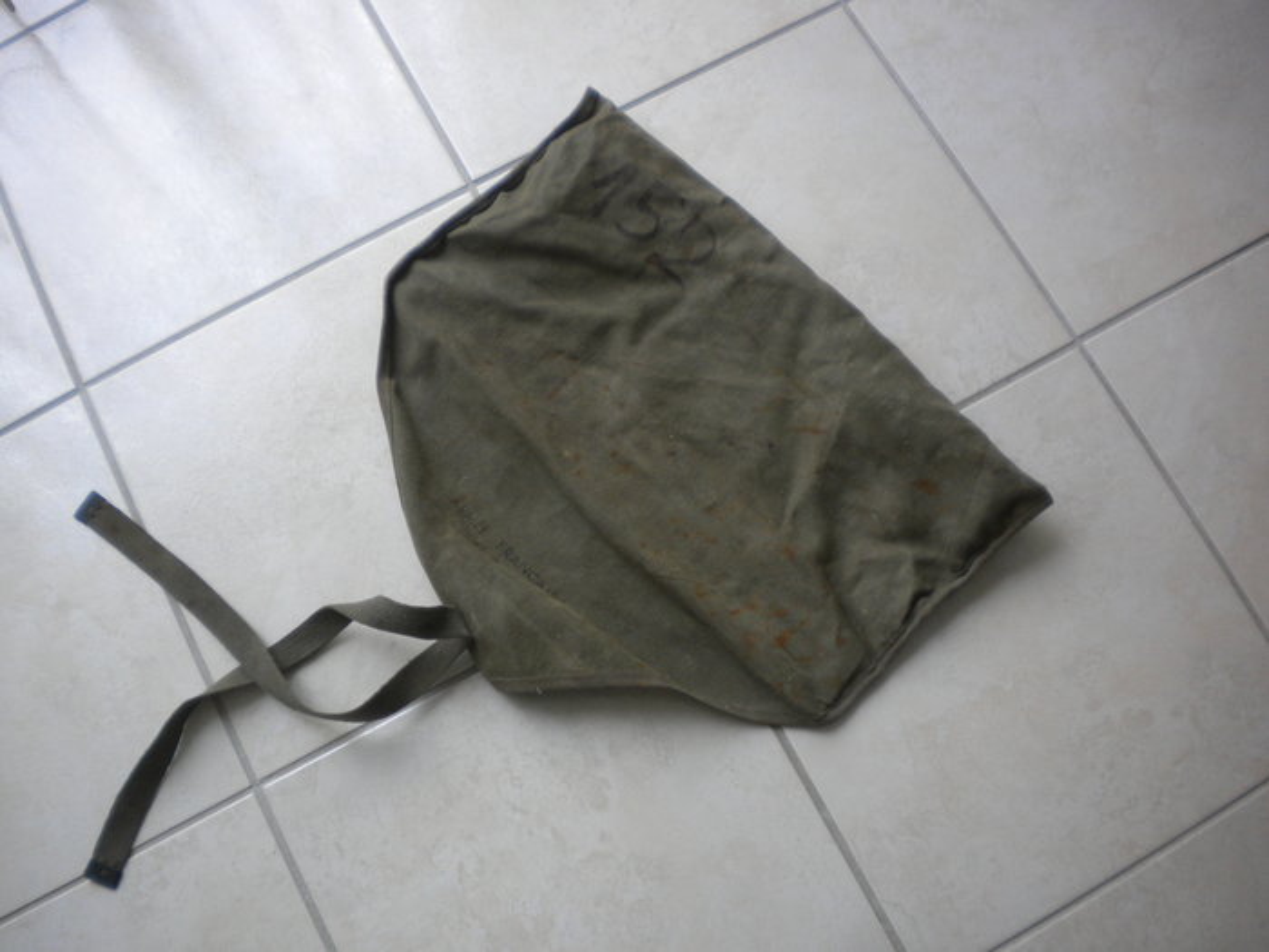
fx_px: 1283
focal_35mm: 35
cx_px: 634
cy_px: 476
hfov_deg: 52.6
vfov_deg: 40.7
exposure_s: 1/60
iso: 105
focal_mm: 6.3
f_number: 3.1
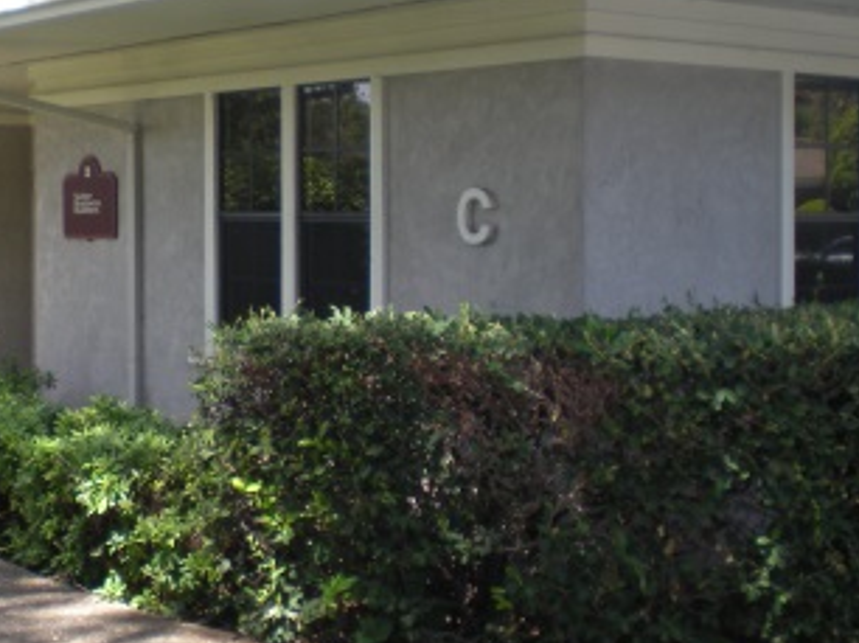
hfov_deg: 27.6
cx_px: 178
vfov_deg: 21.2
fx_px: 1711
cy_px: 233
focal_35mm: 69
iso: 64
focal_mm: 6.3
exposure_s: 1/146
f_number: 3.1
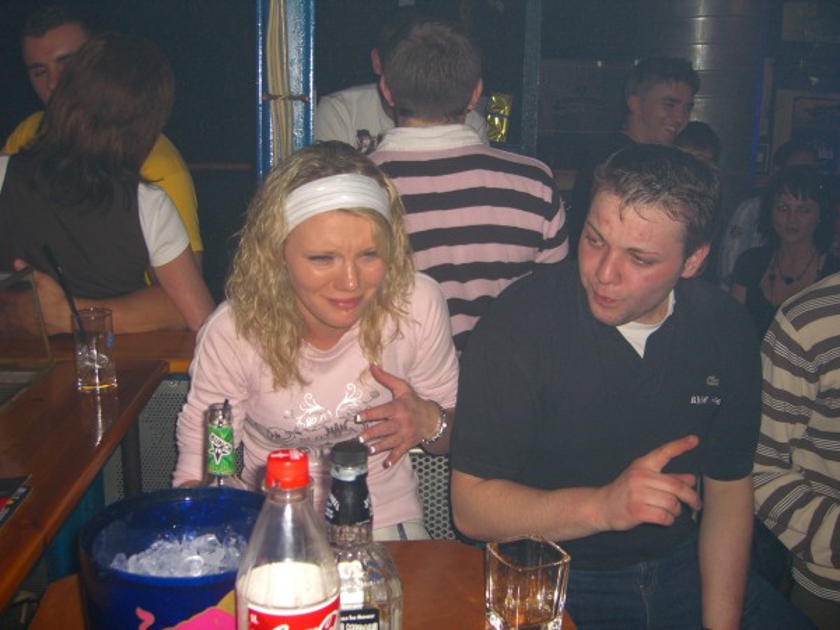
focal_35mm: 38
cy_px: 315
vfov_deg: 37.7
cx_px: 420
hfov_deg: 49.0
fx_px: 922
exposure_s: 1/60
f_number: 2.8
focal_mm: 7.9
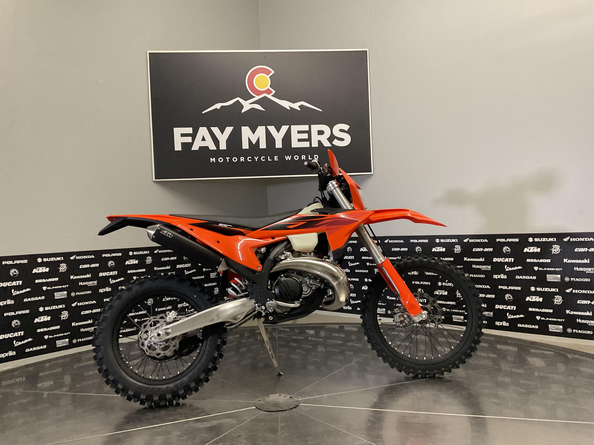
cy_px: 222
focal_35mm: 29
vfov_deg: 48.2
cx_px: 297
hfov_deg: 61.7
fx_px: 498
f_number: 1.8
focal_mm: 3
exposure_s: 1/60
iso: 200
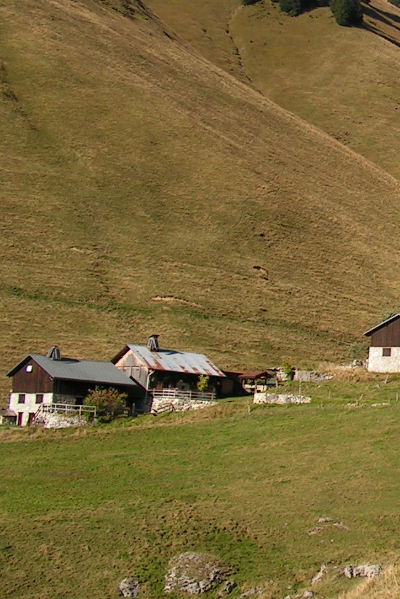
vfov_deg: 24.5
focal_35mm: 83
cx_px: 564
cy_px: 262
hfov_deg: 15.4
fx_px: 1383
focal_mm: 6.4
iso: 64
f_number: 4.8
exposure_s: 1/500
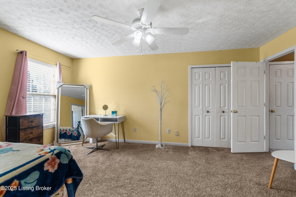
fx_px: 123
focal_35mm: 15
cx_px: 148
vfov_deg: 77.3
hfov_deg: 100.4
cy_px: 98
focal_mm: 10
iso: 400
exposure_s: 1/30
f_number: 8
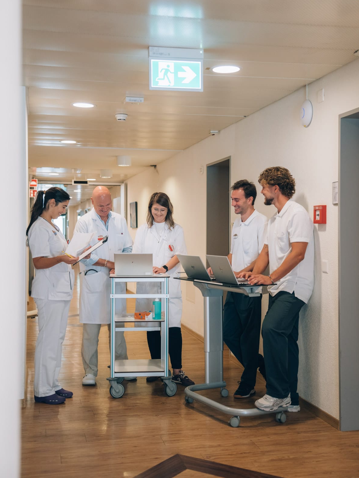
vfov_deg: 41.2
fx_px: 636
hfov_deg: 31.5
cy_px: 228
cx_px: 179
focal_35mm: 46
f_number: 2.5
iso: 1250
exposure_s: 1/320
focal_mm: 42
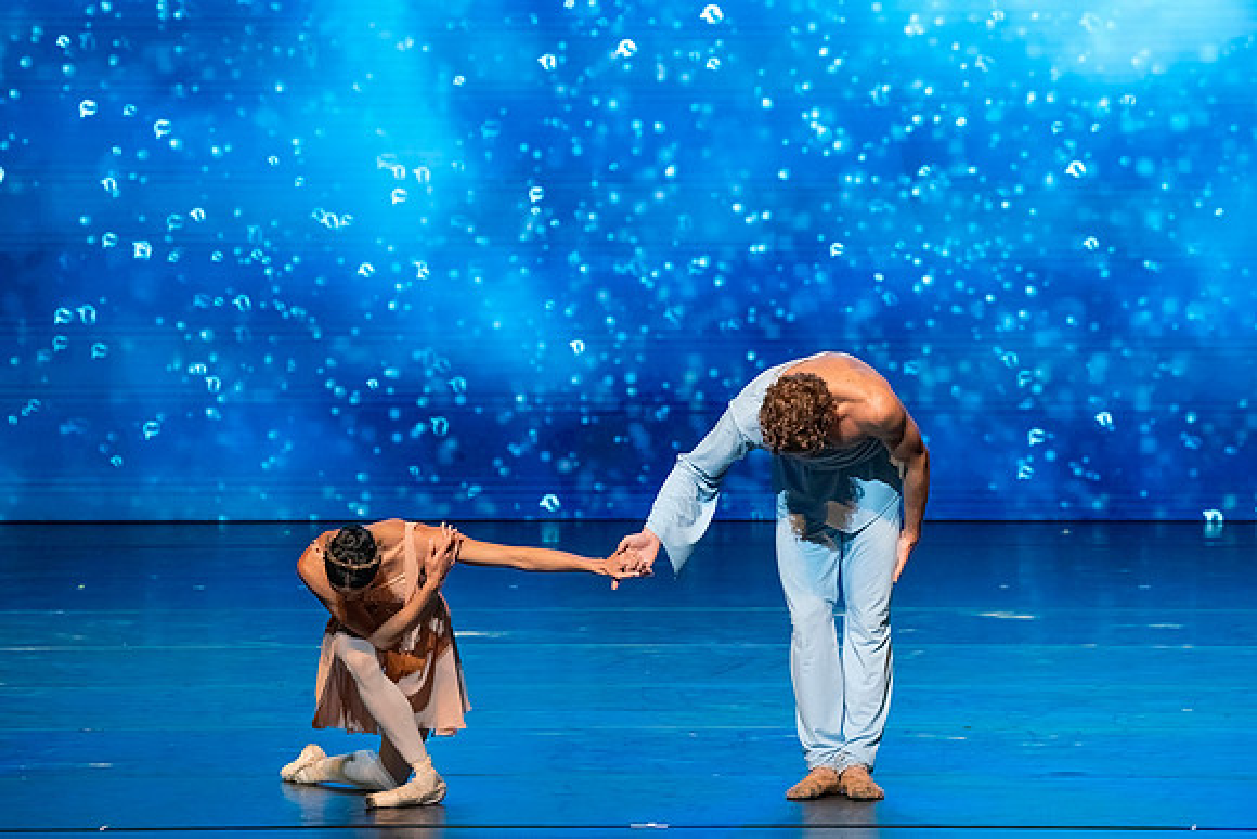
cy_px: 432
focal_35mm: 346
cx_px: 757
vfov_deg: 4.0
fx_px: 12087
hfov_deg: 6.0
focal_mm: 285
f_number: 6.3
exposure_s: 1/400
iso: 6400
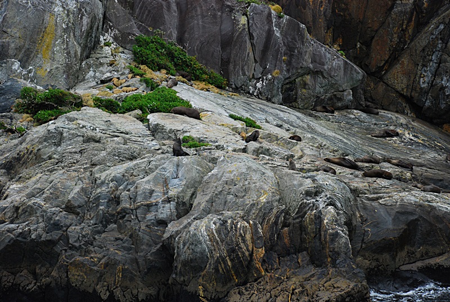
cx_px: 225
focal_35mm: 105
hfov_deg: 19.4
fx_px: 1314
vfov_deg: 13.1
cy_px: 151
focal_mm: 70
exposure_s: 1/200
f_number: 6.3
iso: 400
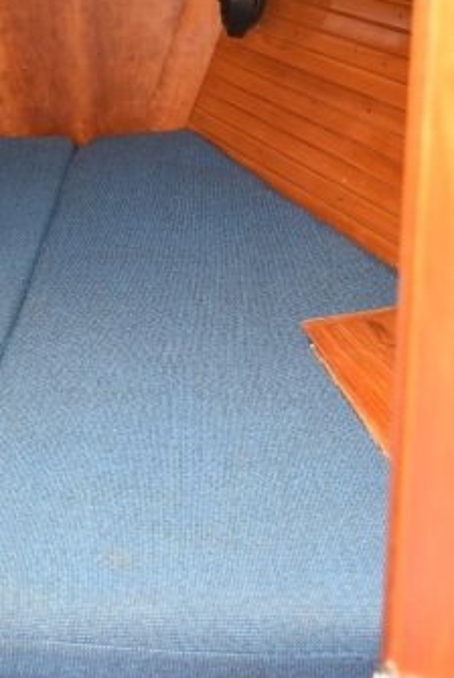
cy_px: 304
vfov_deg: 29.6
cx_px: 82
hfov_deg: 19.8
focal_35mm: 68
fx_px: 1284
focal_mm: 38
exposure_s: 1/60
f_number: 4
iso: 3200
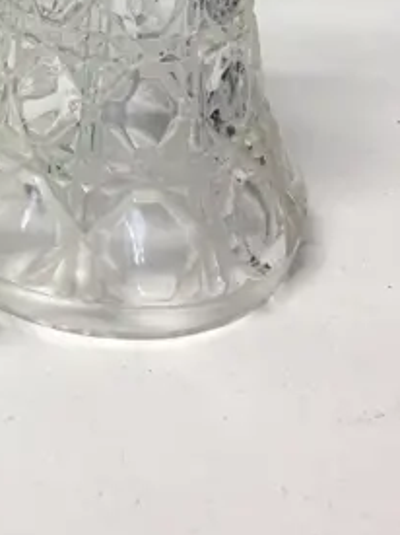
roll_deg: -0.5
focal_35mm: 108
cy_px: -107
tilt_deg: -23.8
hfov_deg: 12.7
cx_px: -276
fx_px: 1665
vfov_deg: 17.4
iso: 40
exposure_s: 1/33
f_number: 2.2
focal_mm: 4.15
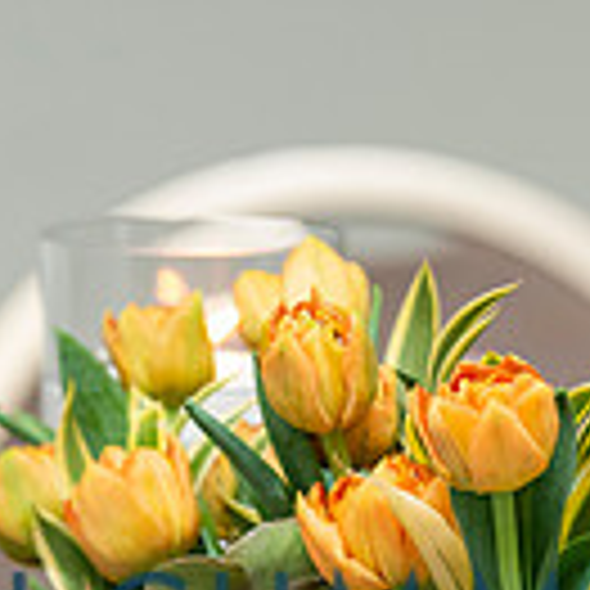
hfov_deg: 3.7
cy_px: 616
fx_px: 9198
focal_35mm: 477
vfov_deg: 3.7
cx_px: 898
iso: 800
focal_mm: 120
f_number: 3.5
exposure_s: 1/160
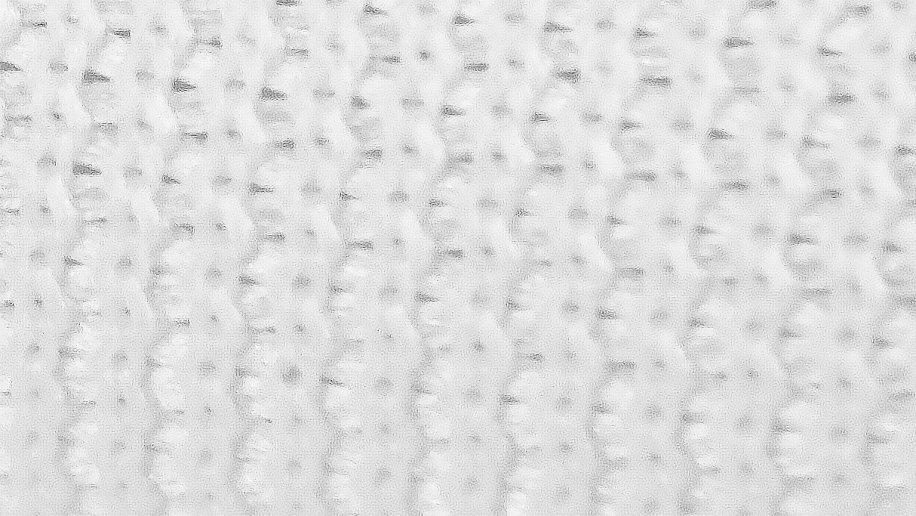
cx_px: -177
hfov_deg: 6.5
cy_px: 15
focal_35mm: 328
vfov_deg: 3.7
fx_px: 7967
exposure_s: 1/6
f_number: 20
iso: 100
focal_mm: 55
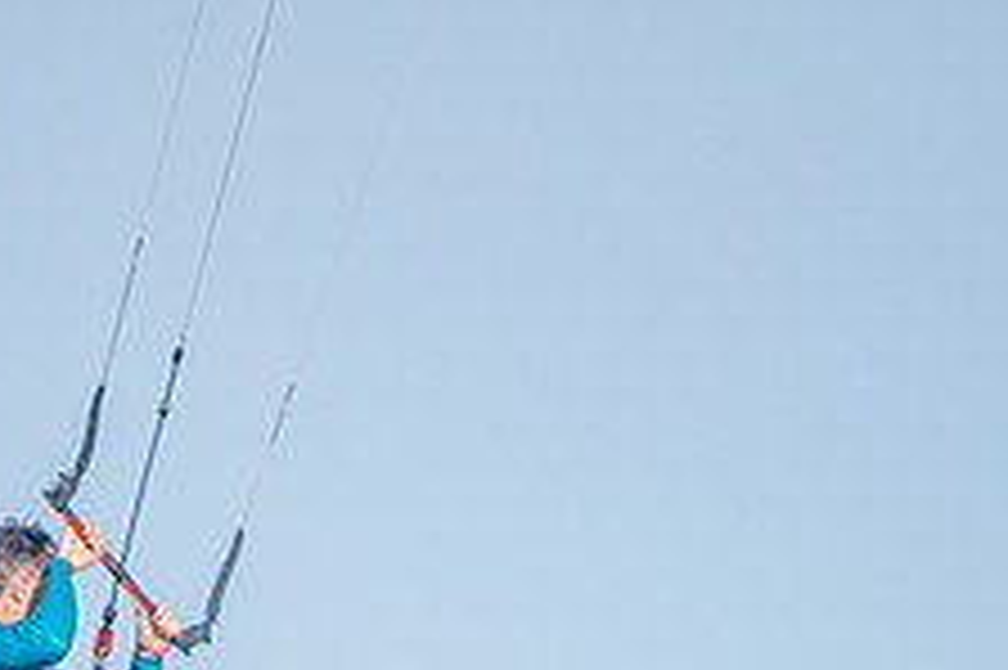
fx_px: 36288
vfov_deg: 1.1
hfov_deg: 1.6
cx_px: 306
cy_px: 861
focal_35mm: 1297
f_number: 5.6
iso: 560
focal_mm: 500
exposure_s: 1/4000
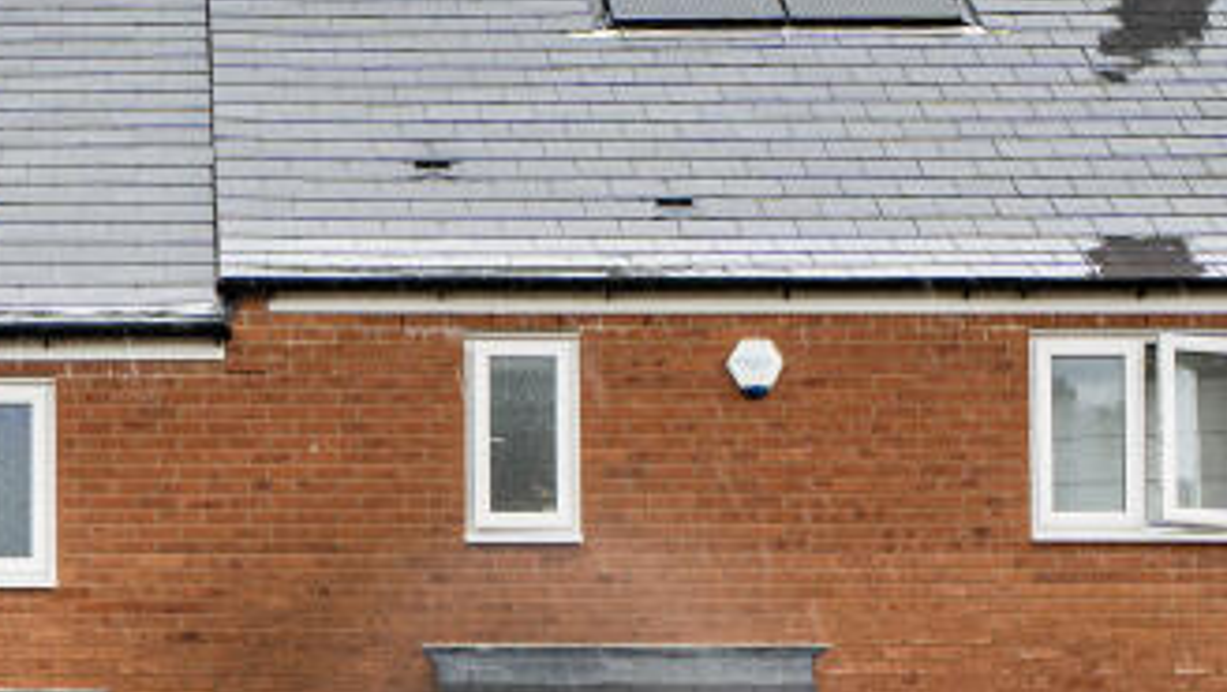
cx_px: 4
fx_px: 3191
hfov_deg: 21.0
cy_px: 451
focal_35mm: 98
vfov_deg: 12.4
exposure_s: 1/400
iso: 400
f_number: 8
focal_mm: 20
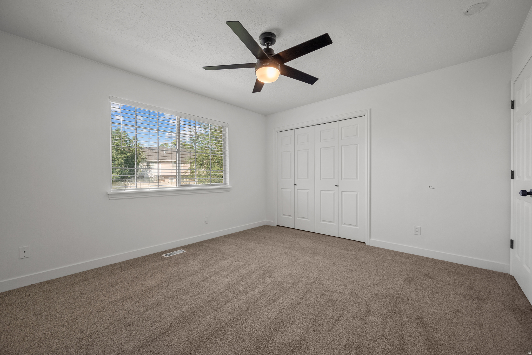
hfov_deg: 104.2
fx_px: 207
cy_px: 178
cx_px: 266
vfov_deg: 81.3
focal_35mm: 14
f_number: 8
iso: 500
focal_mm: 14
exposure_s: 1/6
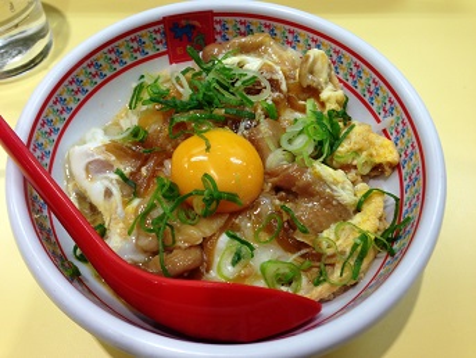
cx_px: 238
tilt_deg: -59.6
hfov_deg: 55.3
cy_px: 179
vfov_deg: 43.0
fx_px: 454
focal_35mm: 33
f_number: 2.4
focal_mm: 4.12
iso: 50
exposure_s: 1/40
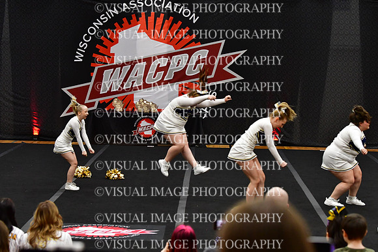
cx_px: 189
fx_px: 1103
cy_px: 126
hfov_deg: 19.5
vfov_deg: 13.0
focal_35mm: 105
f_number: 4
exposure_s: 1/500
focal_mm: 70
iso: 4000
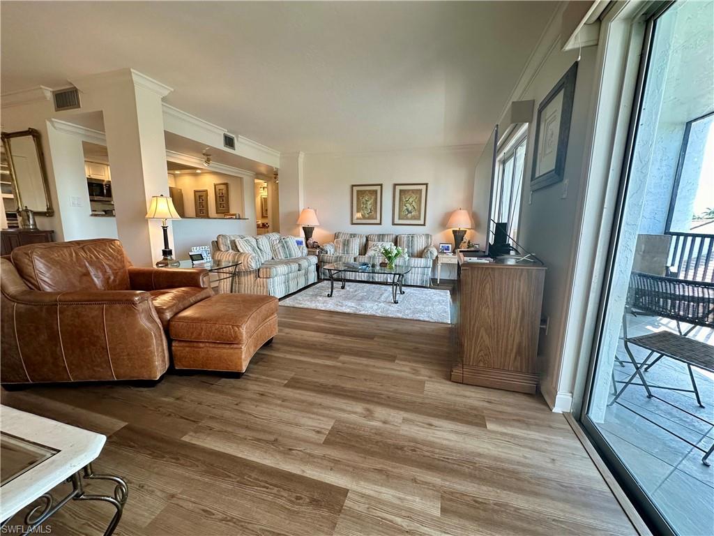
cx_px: 357
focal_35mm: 14
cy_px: 268
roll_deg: -0.4
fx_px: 289
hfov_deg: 102.1
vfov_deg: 85.7
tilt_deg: -8.7
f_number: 2.2
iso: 160
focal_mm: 2.22
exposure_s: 1/120
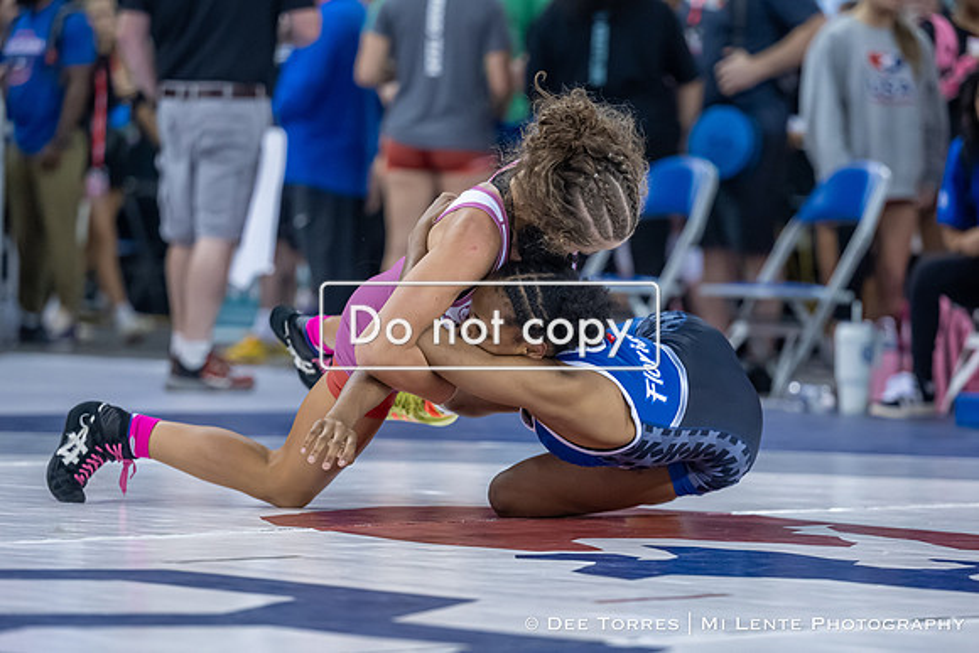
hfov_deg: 11.5
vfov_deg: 7.7
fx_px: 4877
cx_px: 467
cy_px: 356
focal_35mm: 179
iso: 2800
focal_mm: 135
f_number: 2.8
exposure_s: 1/800
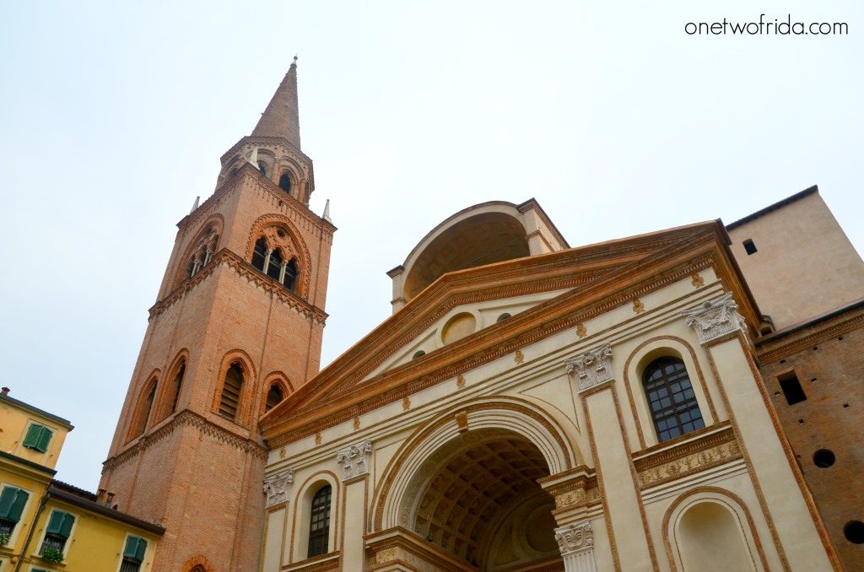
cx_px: 432
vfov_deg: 47.7
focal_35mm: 27
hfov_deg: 67.5
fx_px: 647
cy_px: 286
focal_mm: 18
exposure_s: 1/400
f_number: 11
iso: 200
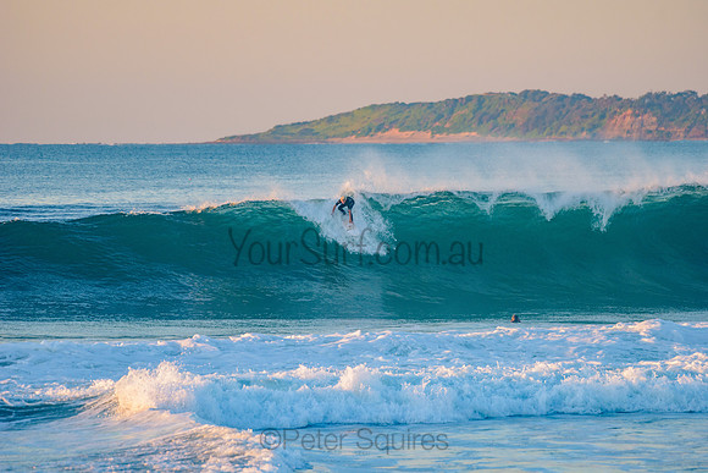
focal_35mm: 280
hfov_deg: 7.4
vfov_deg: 4.9
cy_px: 236
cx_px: 354
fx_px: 5508
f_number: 5.6
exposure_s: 1/400
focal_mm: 280
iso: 280
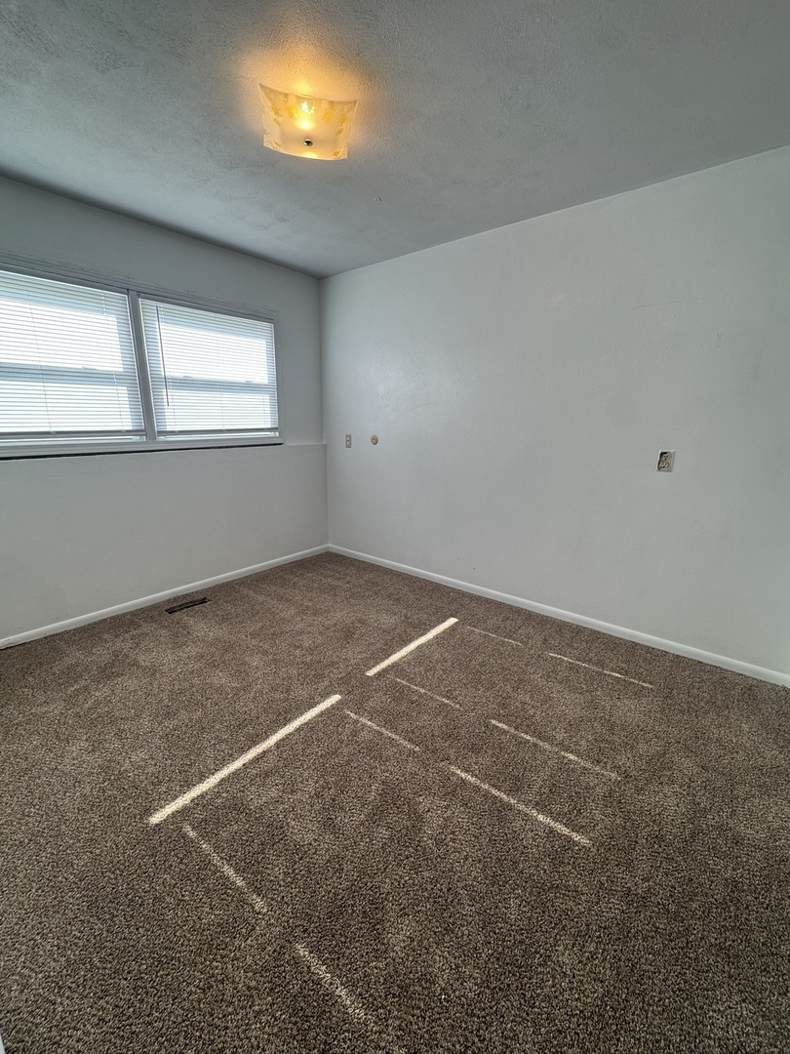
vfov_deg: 102.1
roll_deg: +0.0
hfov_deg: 85.7
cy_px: 527
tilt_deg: -14.9
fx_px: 426
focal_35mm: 14
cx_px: 395
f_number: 2.2
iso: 160
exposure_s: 1/120
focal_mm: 2.22
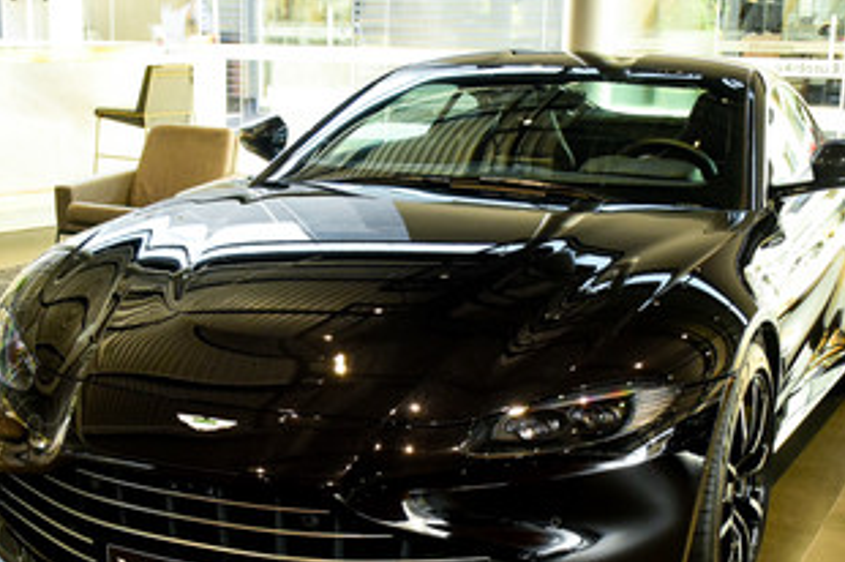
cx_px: 327
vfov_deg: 21.5
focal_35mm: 63
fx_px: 1477
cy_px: 342
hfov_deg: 31.8
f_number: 4.5
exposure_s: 1/50
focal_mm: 26
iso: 1250
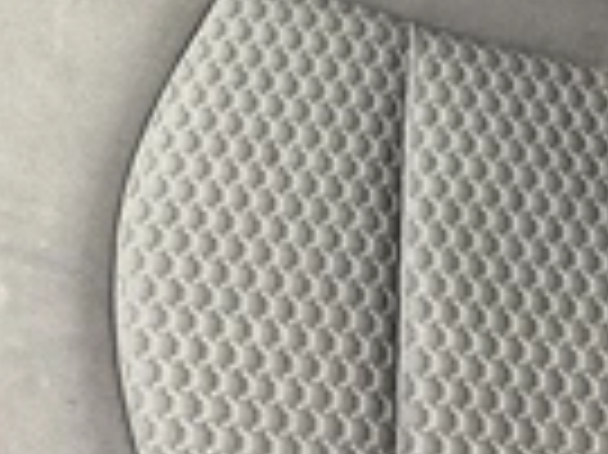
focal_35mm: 86
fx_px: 1509
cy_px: 279
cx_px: 248
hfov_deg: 22.7
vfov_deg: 17.1
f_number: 1.8
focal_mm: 3
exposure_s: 1/85
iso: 64
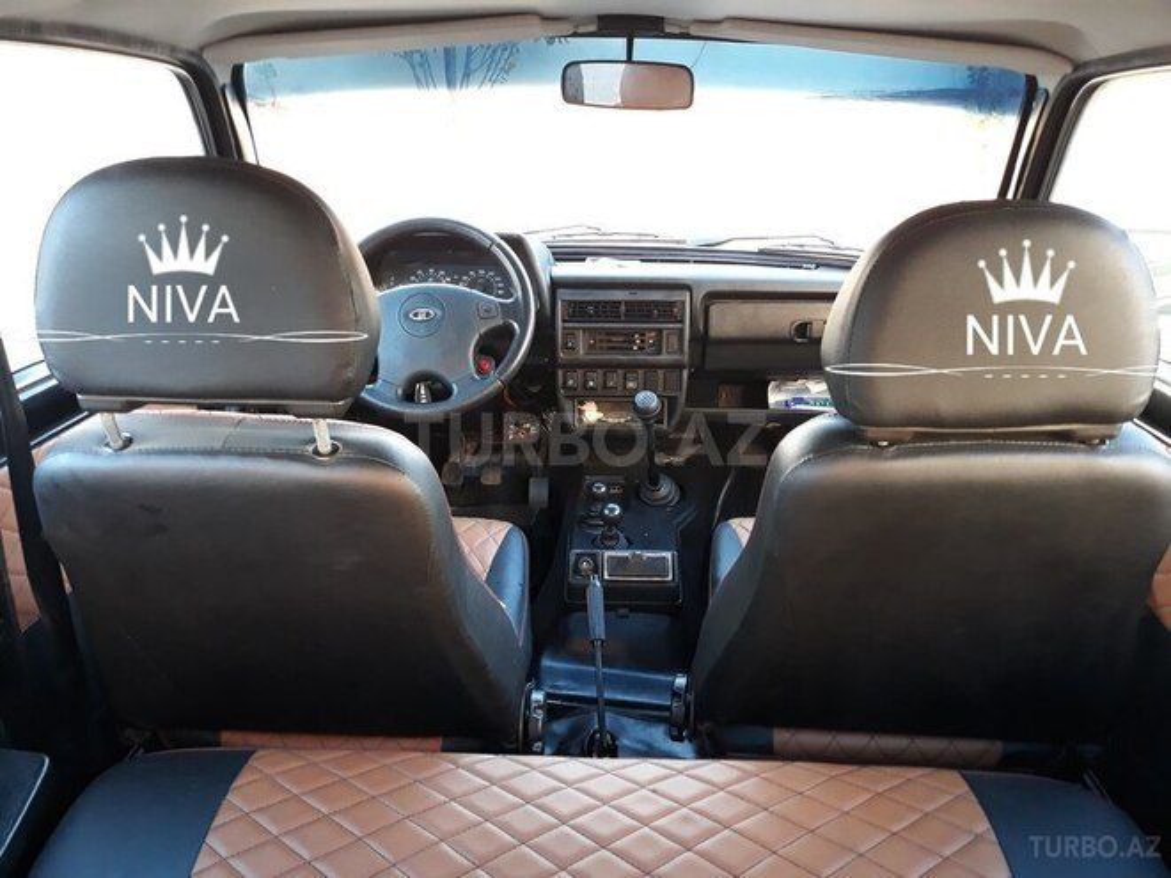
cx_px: 586
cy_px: 439
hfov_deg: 65.3
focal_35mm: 27
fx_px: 913
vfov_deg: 51.4
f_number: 1.7
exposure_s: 1/25
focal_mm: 3.71
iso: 160
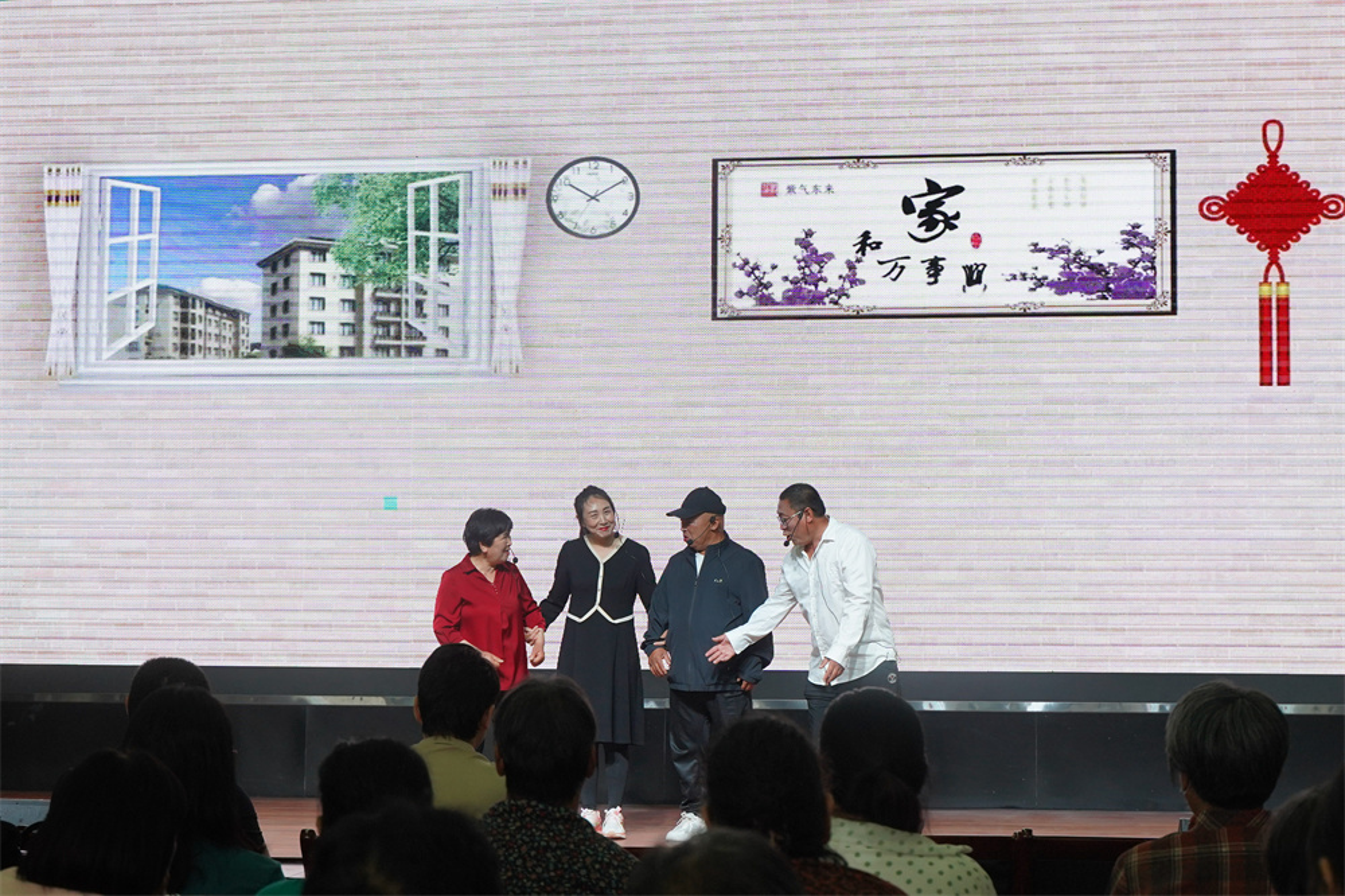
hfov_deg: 30.1
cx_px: 672
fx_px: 2502
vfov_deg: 20.3
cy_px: 448
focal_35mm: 67
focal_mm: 45
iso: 1000
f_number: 4.5
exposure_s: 1/250
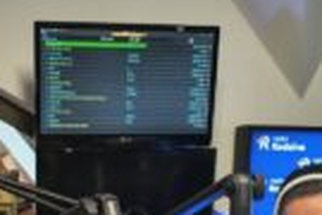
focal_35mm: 71
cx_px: 82
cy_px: 263
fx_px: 635
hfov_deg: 28.1
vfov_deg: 18.2
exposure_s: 1/50
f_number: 1.8
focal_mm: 4.81
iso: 885
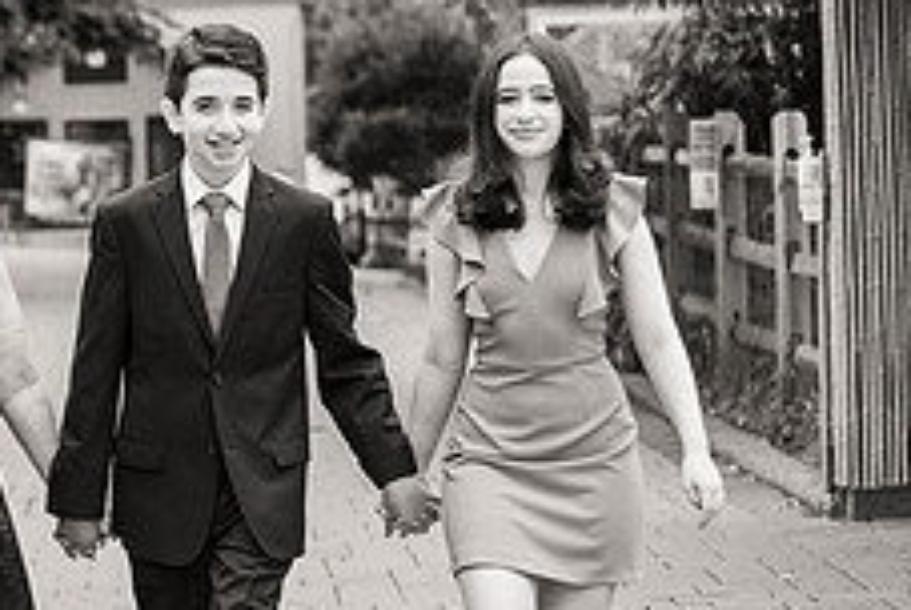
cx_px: -125
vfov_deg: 6.7
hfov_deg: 9.9
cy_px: 339
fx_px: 5194
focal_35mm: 205
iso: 400
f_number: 3.5
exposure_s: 1/500
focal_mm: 78
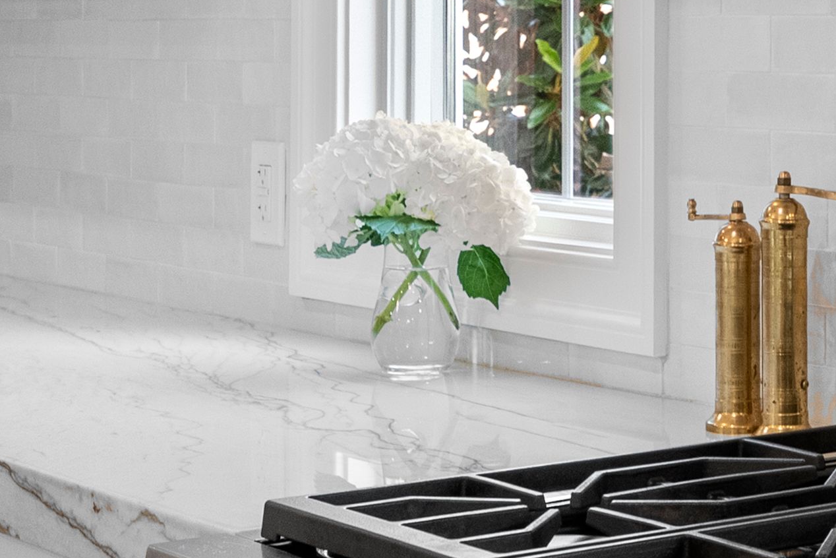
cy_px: 107
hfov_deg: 18.2
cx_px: 876
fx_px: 2532
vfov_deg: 12.5
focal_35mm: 109
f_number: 5
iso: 1250
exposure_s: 1/25
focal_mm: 20
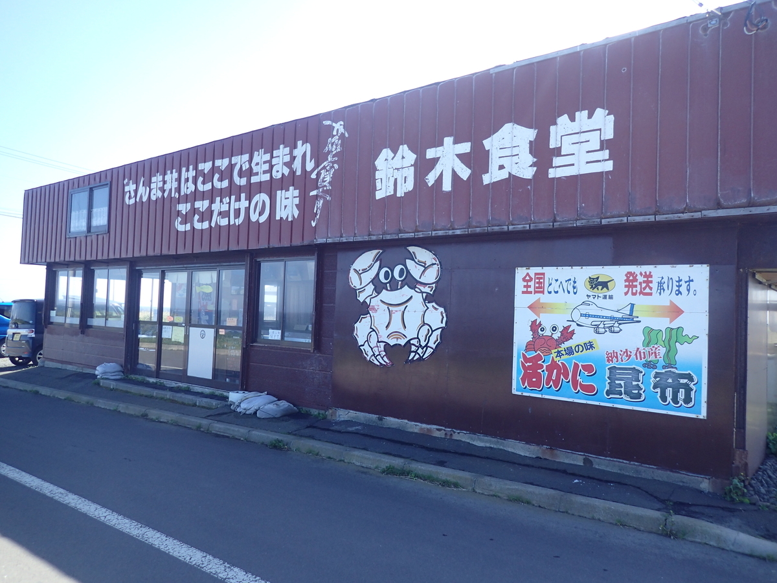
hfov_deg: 69.4
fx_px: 561
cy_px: 292
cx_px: 388
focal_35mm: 25
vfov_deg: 54.9
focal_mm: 4.5
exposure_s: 1/640
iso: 100
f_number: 2
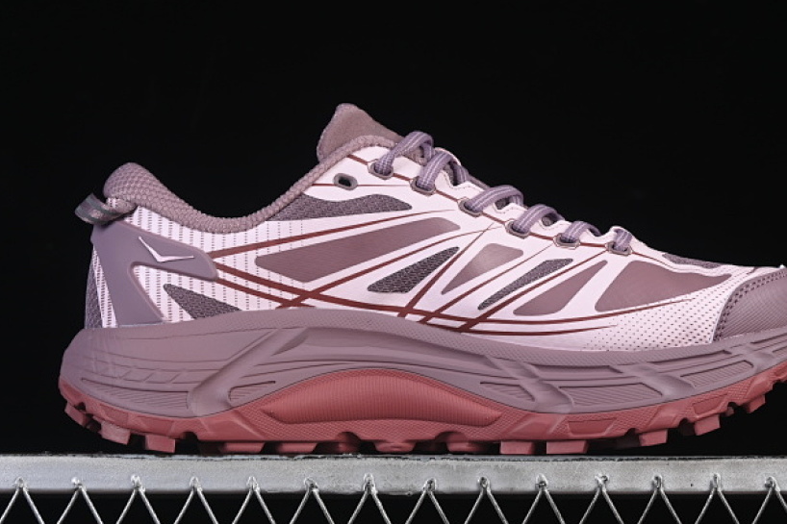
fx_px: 2164
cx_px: 435
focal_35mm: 99
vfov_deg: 13.8
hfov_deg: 20.6
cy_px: 241
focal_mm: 50
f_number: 8
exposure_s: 1/80
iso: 160
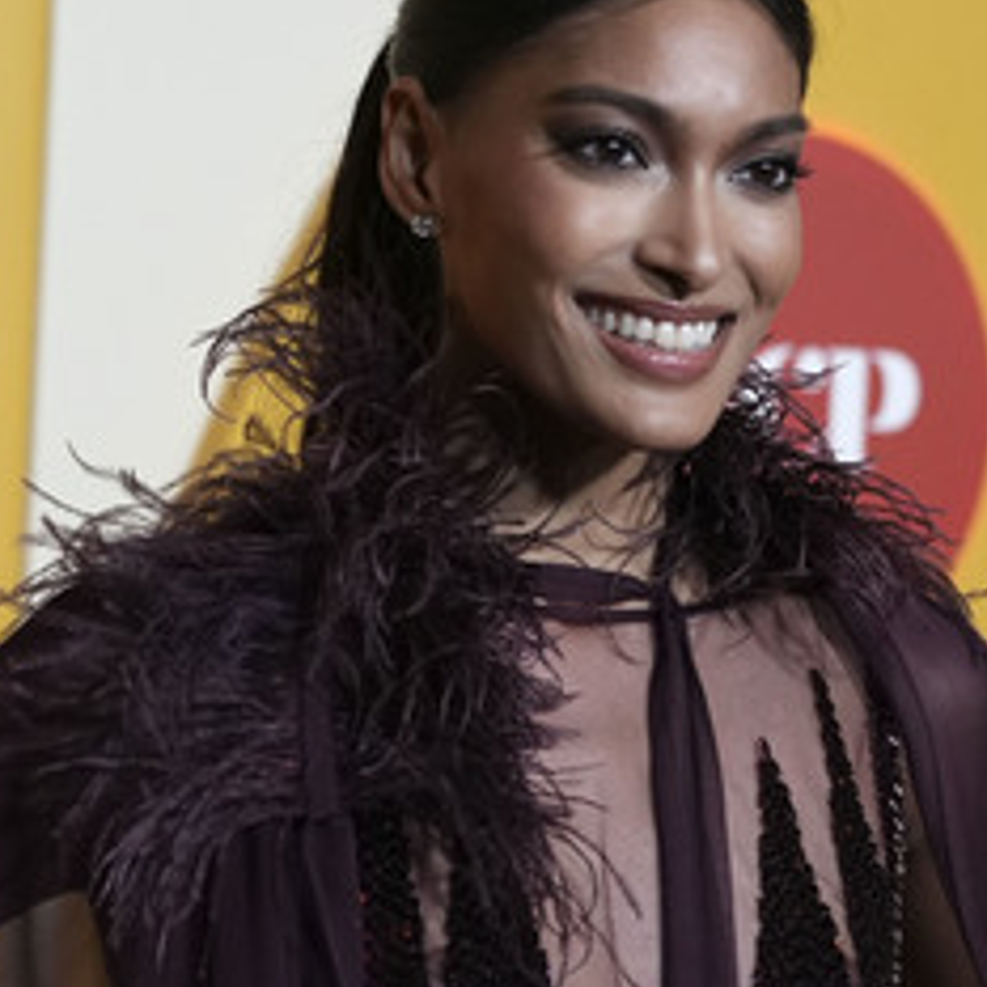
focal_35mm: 217
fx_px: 7000
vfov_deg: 8.1
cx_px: 449
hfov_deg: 8.1
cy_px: 457
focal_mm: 132
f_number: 5
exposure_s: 1/320
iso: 5000
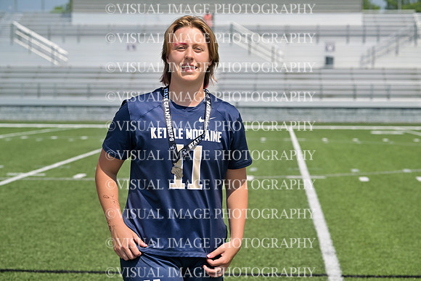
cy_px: 140
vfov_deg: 14.4
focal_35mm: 95
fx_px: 1111
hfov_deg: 21.5
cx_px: 210
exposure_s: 1/640
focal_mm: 95
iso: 125
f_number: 6.3
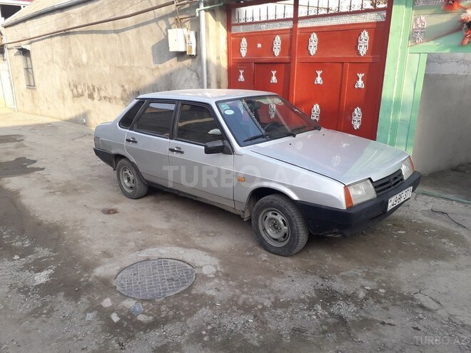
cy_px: 176
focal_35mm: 27
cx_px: 236
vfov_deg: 51.4
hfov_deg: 65.3
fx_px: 367
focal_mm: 3.6
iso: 40
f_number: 1.9
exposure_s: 1/249
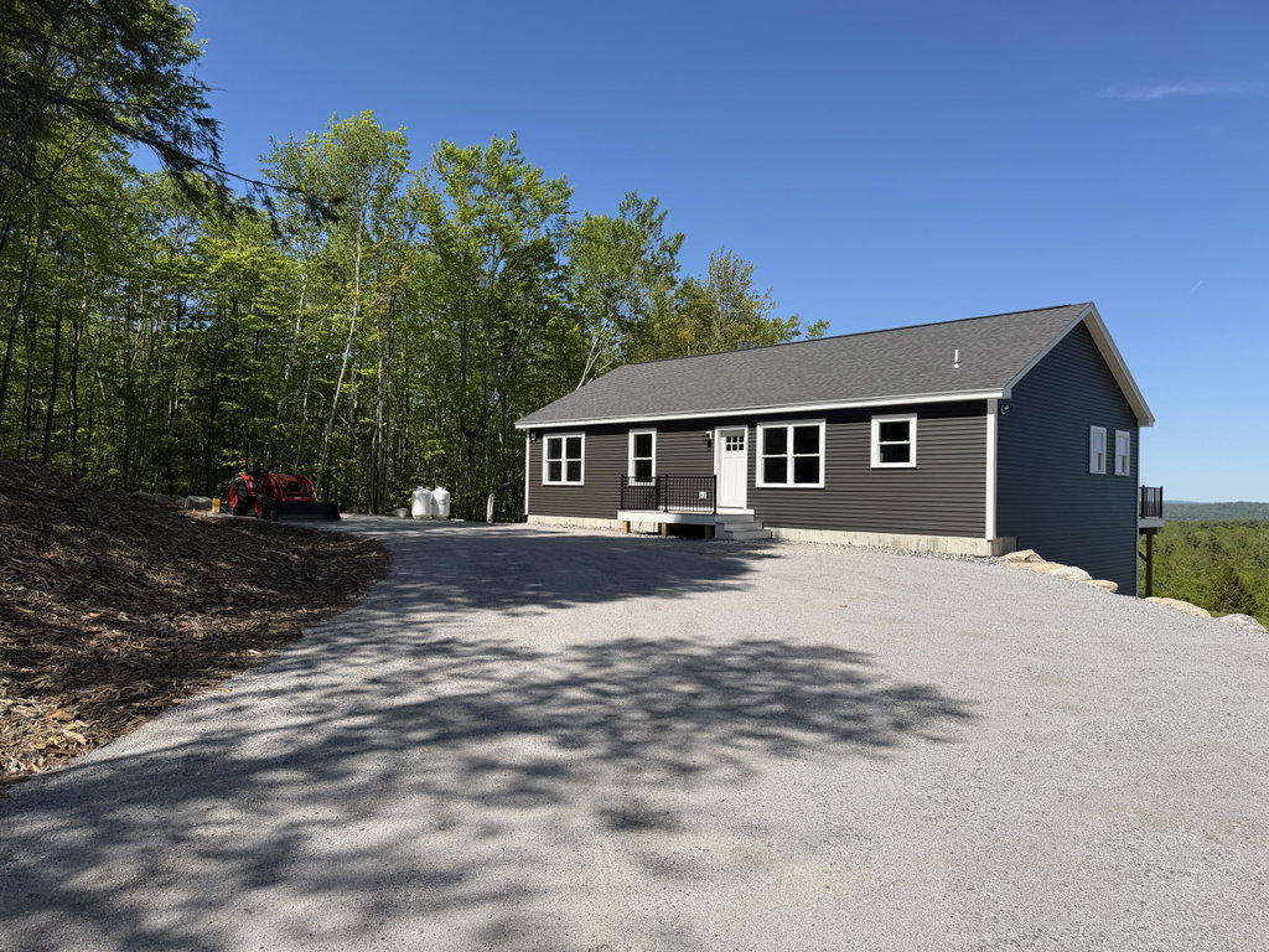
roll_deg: -0.3
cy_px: 476
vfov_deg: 56.8
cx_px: 634
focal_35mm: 24
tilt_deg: -0.1
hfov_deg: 71.6
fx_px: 880
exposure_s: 1/5714
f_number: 1.78
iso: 80
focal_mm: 6.76
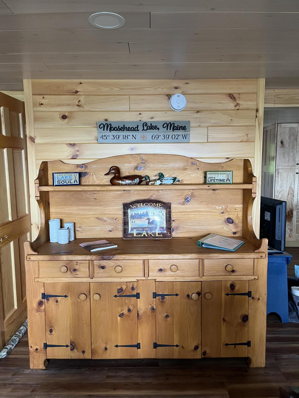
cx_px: 150
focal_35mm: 26
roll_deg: +0.7
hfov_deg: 53.1
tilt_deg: -6.5
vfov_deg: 67.3
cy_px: 199
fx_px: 299
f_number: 1.6
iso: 200
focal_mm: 5.1
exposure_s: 1/60
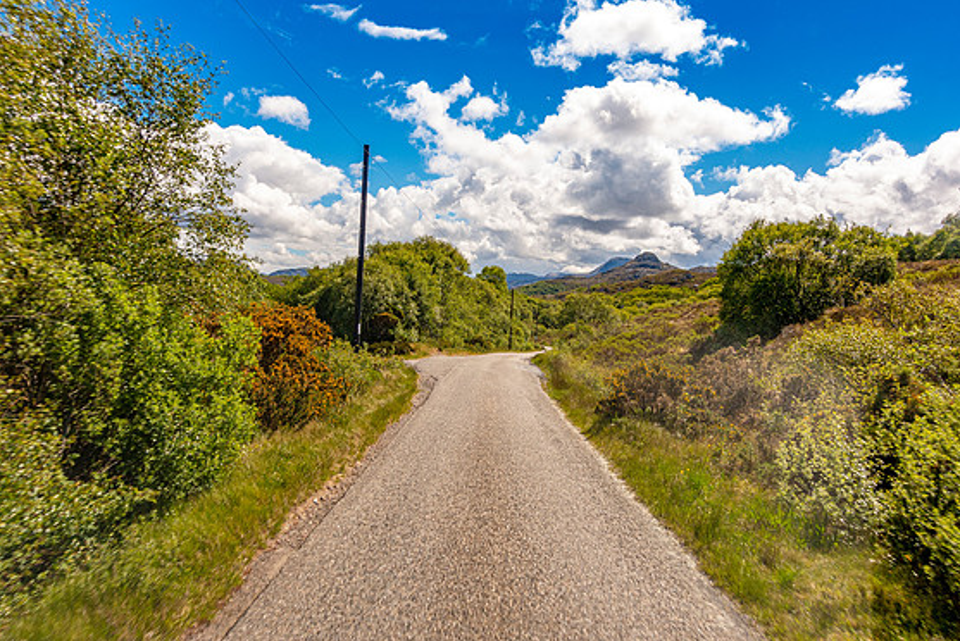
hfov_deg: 71.5
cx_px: 474
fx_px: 667
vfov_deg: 51.3
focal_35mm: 25
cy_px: 320
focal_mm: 8.8
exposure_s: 1/320
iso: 125
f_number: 7.1
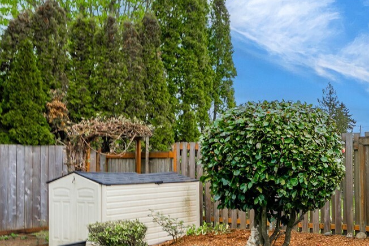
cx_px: 421
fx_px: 400
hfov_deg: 39.1
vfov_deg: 34.1
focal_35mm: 39
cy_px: 150
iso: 125
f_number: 7.1
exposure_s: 1/30
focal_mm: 15
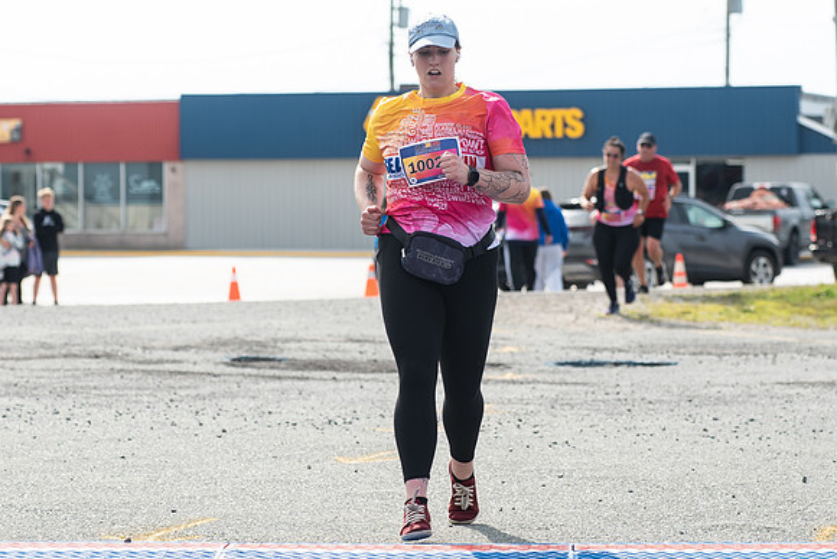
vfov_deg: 9.1
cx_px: 418
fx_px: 3490
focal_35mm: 150
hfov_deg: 13.7
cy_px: 144
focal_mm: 90
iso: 250
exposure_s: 1/1600
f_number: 4.5
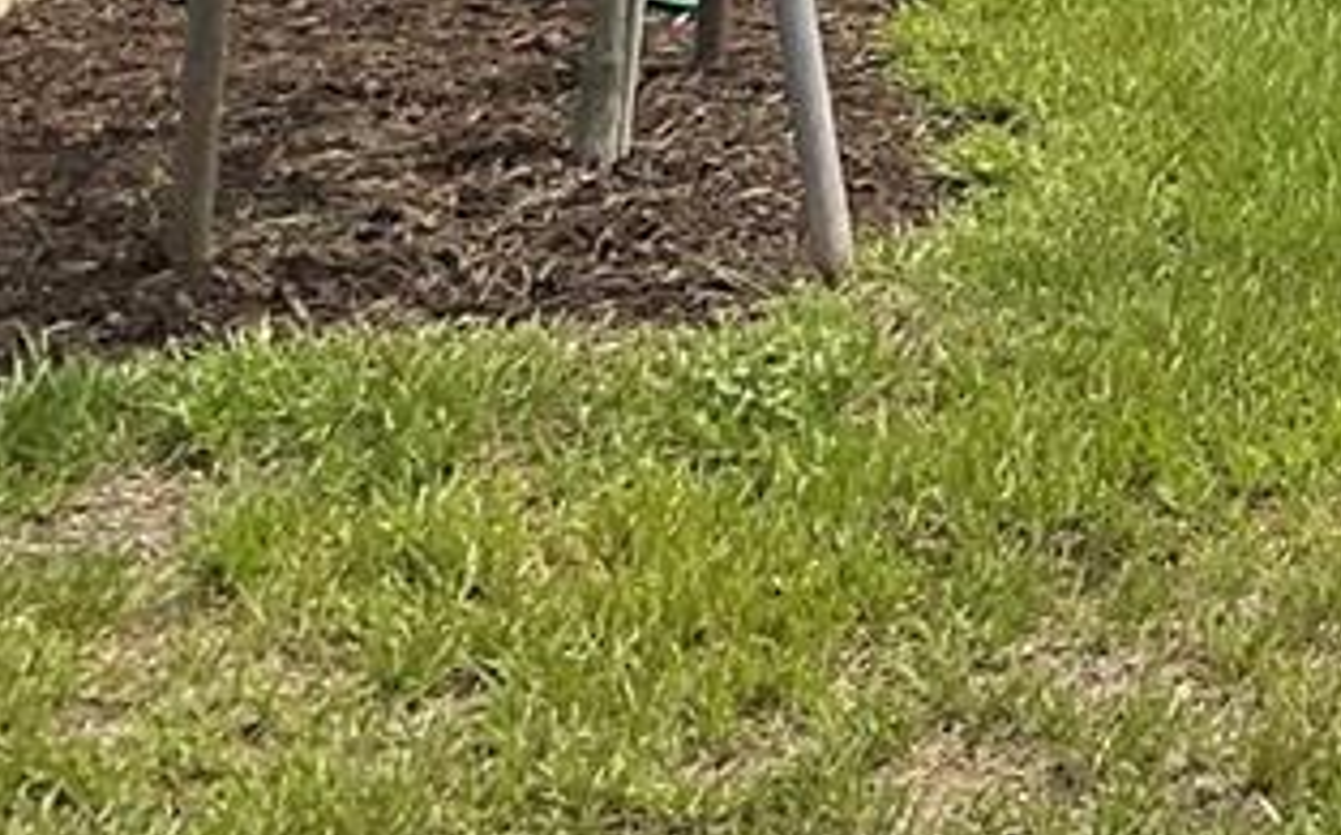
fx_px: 4309
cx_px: 1911
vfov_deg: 9.8
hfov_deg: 16.4
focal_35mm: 118
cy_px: -1148
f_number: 1.8
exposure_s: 1/2801
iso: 16
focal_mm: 3
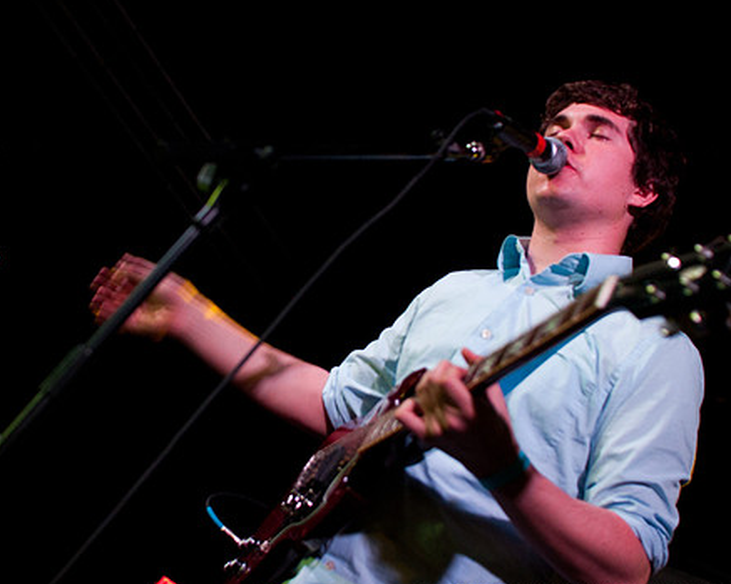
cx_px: 308
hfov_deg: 33.5
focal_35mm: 56
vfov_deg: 27.1
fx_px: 1211
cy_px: 287
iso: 1000
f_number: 2.8
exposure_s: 1/80
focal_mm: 30
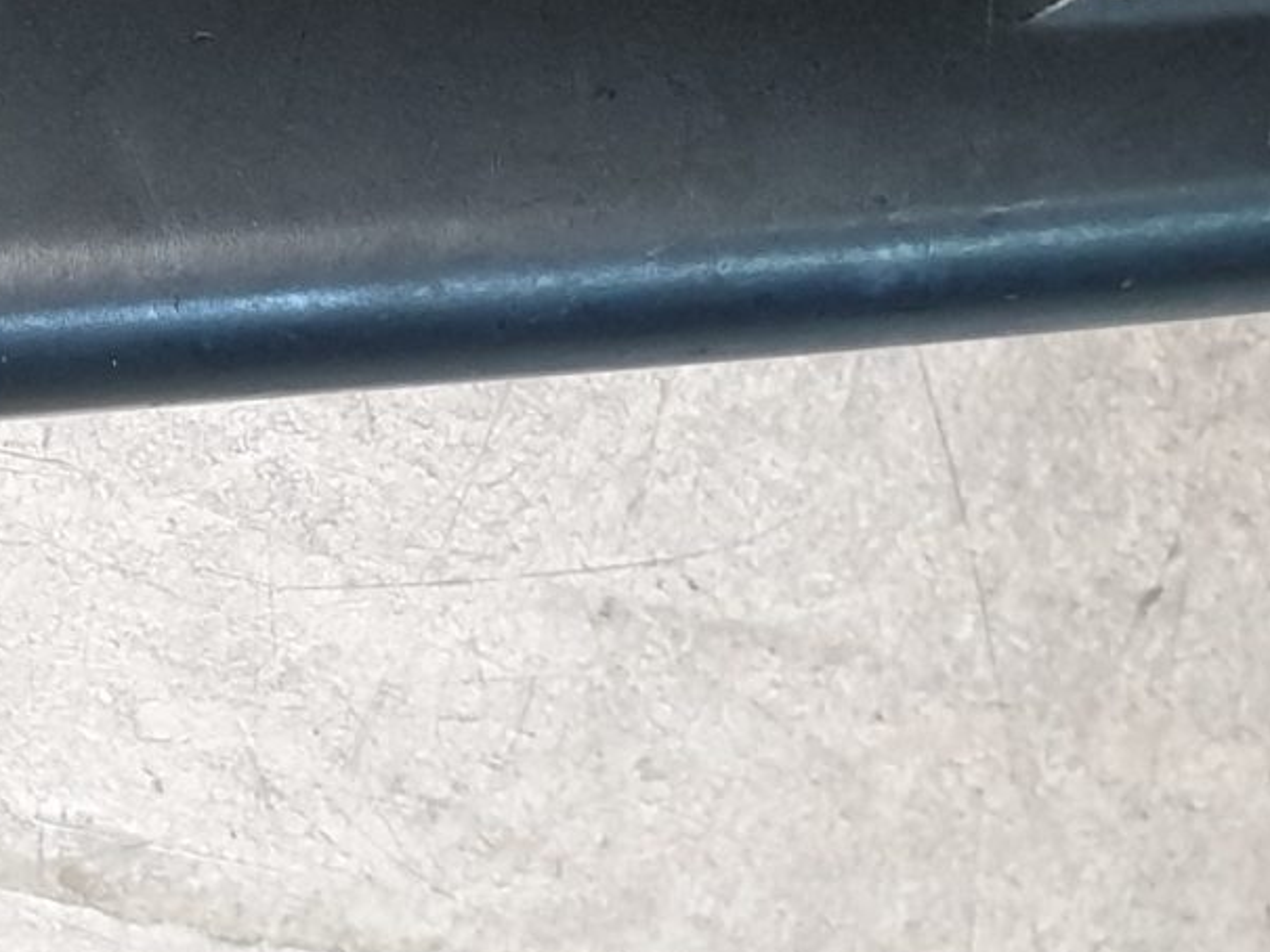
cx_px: -132
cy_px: -57
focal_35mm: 110
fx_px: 4037
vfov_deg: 13.2
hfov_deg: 17.3
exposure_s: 1/50
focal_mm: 4.3
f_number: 2.4
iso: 160
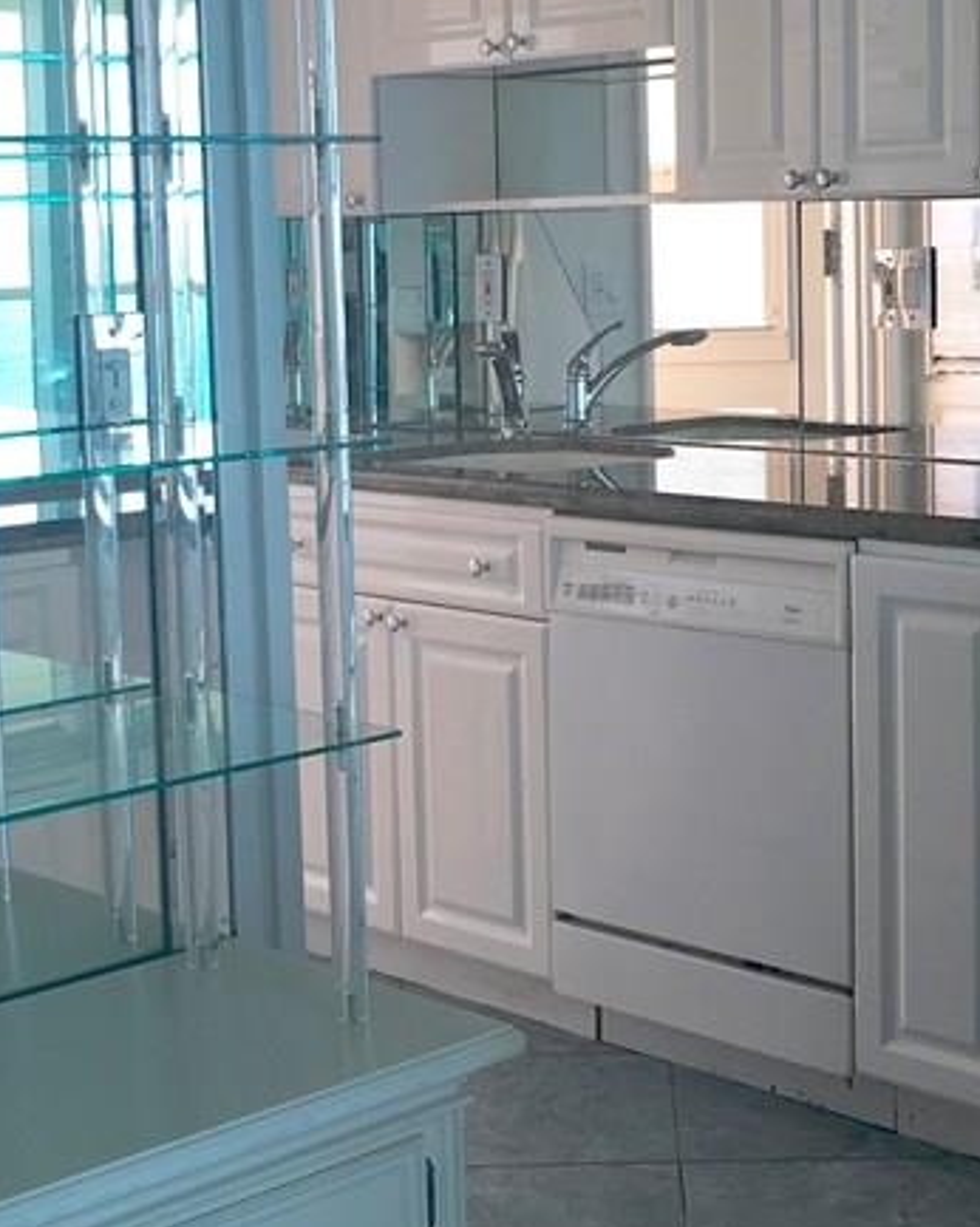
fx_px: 2431
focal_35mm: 67
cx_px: 535
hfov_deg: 22.8
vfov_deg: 28.3
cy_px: 496
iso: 25
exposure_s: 1/120
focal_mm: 4.15
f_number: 2.2
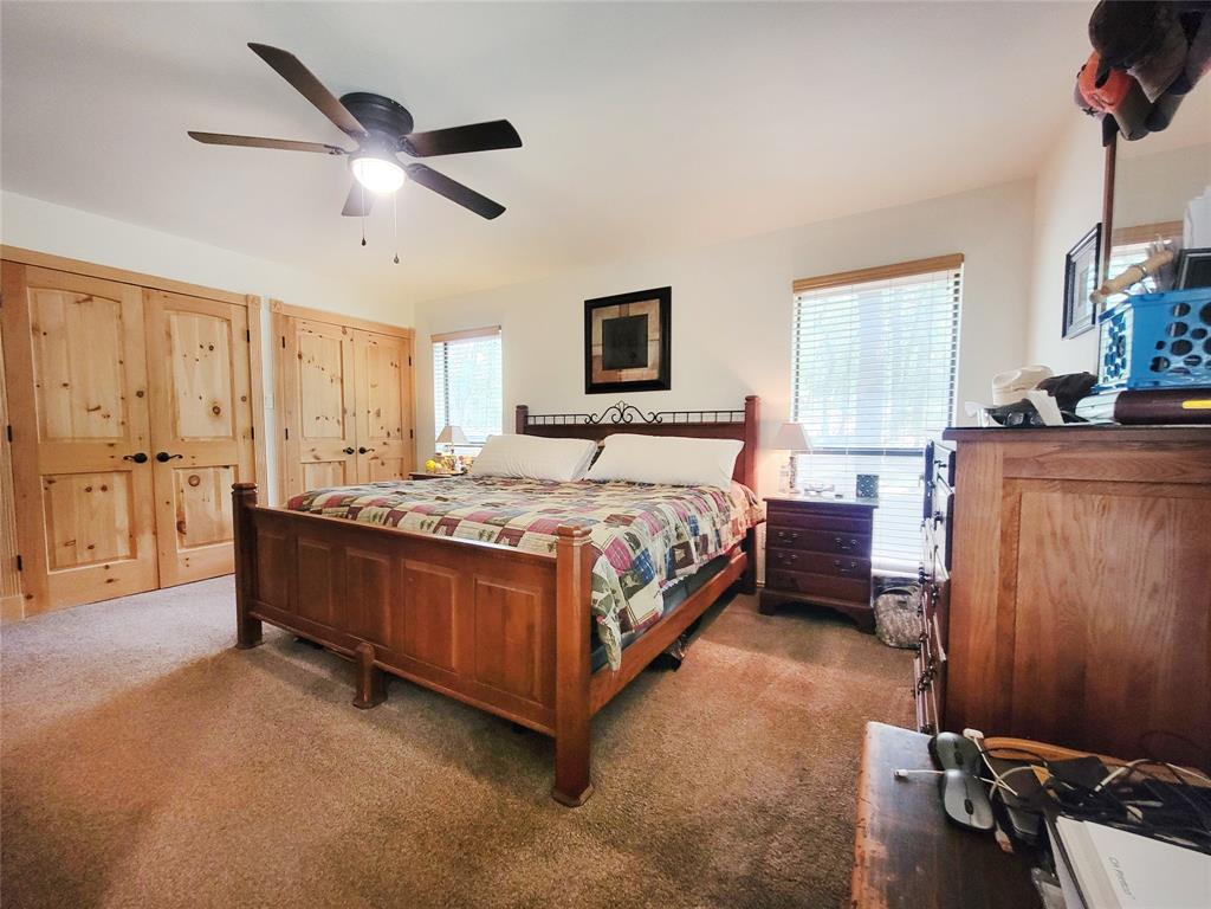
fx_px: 455
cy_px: 454
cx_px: 606
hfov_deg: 106.2
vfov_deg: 89.9
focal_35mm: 13
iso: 50
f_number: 2.2
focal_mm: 2.2
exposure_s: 1/120
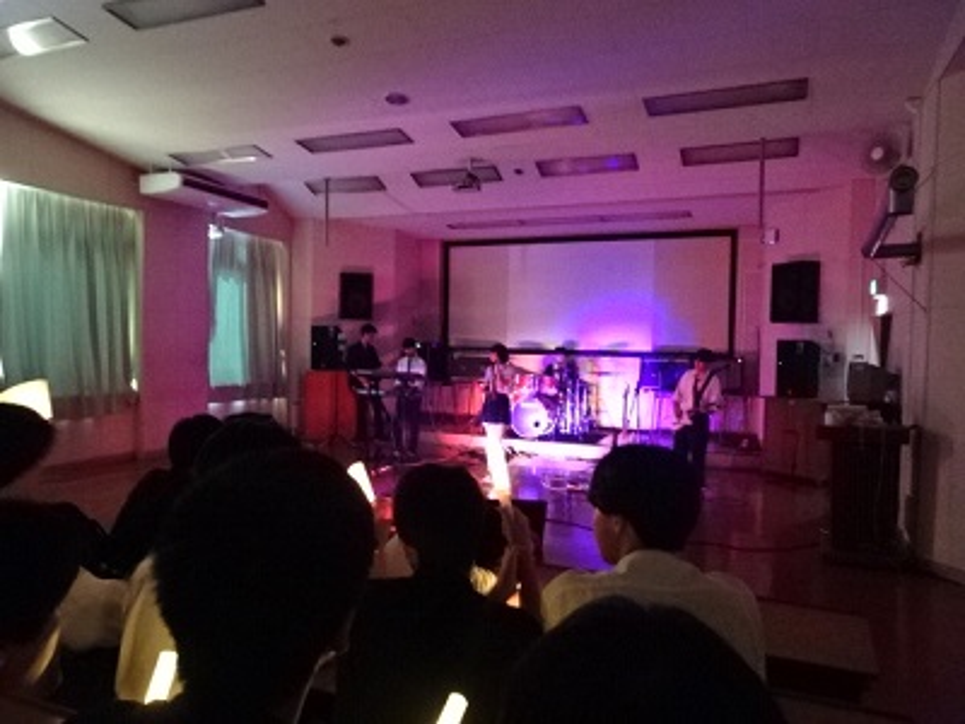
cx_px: 482
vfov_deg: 56.8
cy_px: 362
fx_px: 669
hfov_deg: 71.6
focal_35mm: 24
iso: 1600
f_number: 3.5
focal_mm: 4.1
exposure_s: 1/10
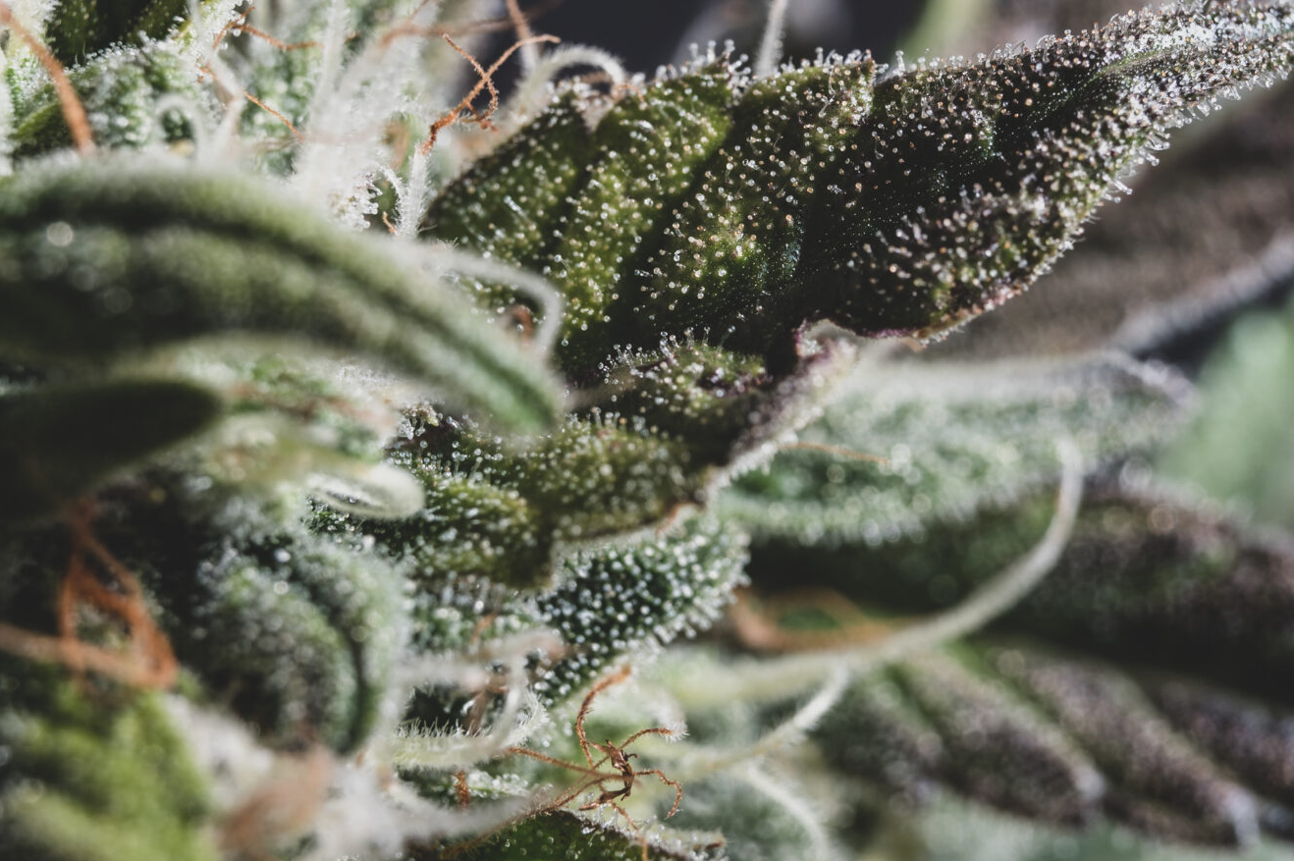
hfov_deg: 29.5
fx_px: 2443
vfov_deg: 20.0
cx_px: 831
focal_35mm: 68
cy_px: 341
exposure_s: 1/200
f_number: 13
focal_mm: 35
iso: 64
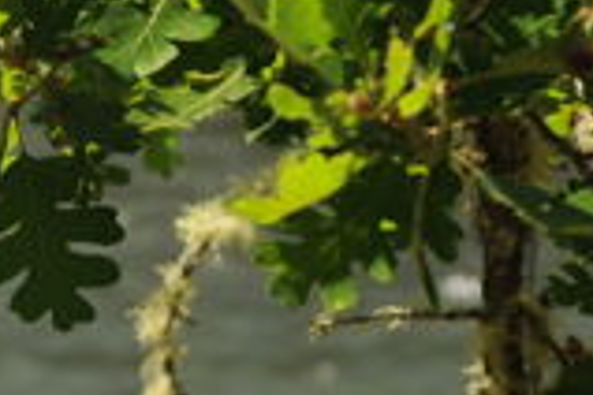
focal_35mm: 176
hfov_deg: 11.6
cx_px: 71
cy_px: -15
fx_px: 2899
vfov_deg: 7.8
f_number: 5
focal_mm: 35
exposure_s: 1/400
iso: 200
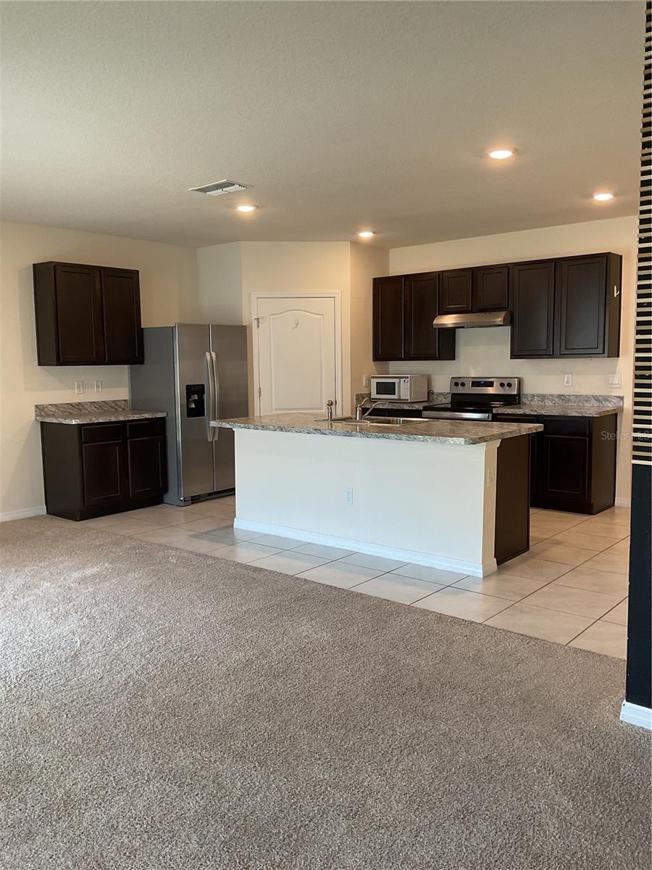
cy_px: 435
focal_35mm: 29
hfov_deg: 48.2
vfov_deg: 61.7
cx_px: 326
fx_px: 728
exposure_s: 1/60
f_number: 1.8
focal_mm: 3
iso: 50
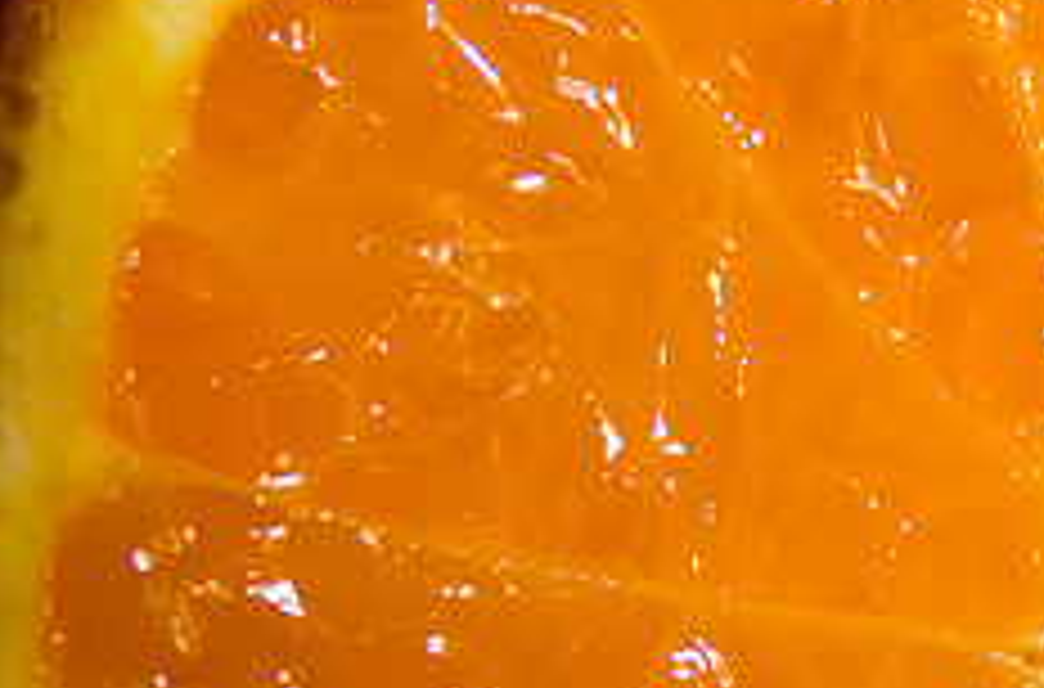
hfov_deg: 3.1
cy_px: 580
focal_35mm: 676
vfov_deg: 2.0
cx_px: 1228
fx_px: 19538
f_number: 4
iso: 200
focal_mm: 180
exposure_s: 1/320
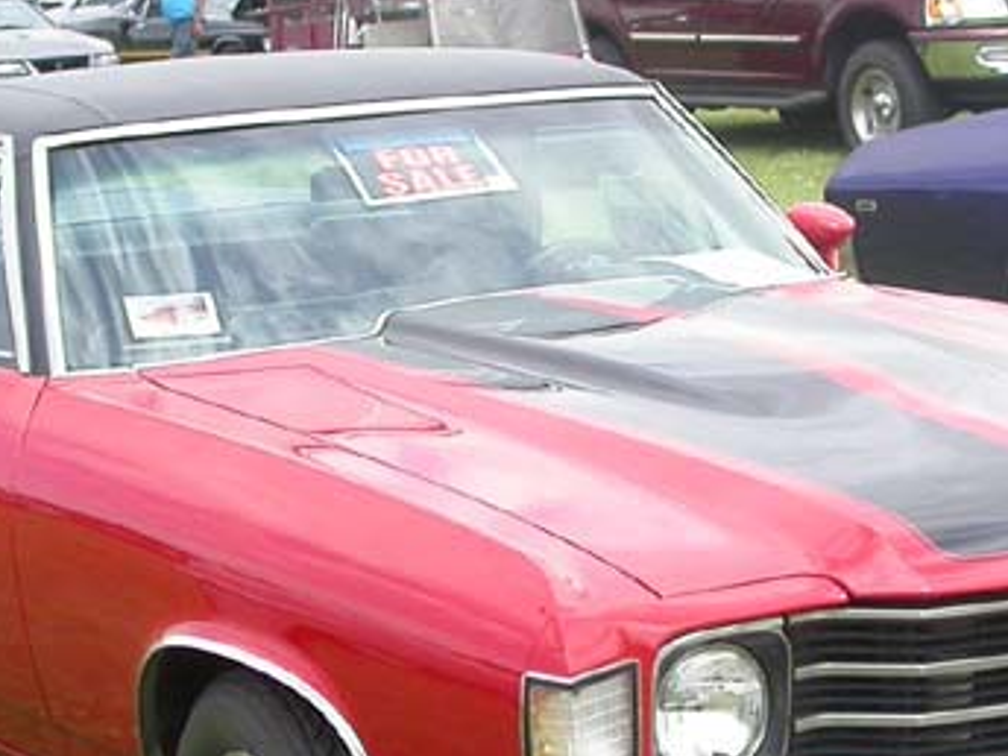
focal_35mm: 113
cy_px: 551
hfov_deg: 17.4
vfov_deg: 13.1
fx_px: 3291
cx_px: 498
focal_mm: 7.85
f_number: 2.6
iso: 100
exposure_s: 1/1000
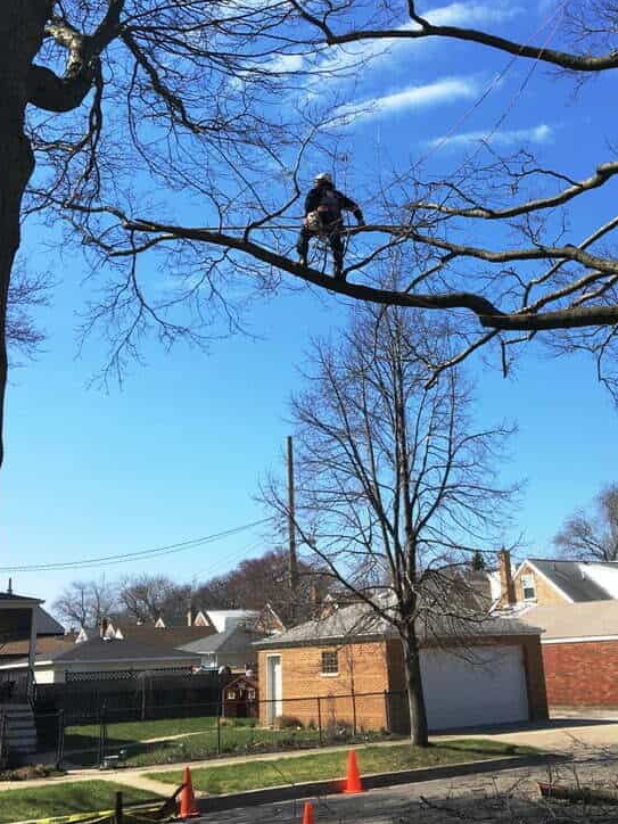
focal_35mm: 41
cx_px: 337
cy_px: 307
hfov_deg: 35.1
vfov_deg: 45.4
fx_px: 976
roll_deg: +3.4
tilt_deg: +20.6
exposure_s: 1/1637
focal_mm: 4.15
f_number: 2.2
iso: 25
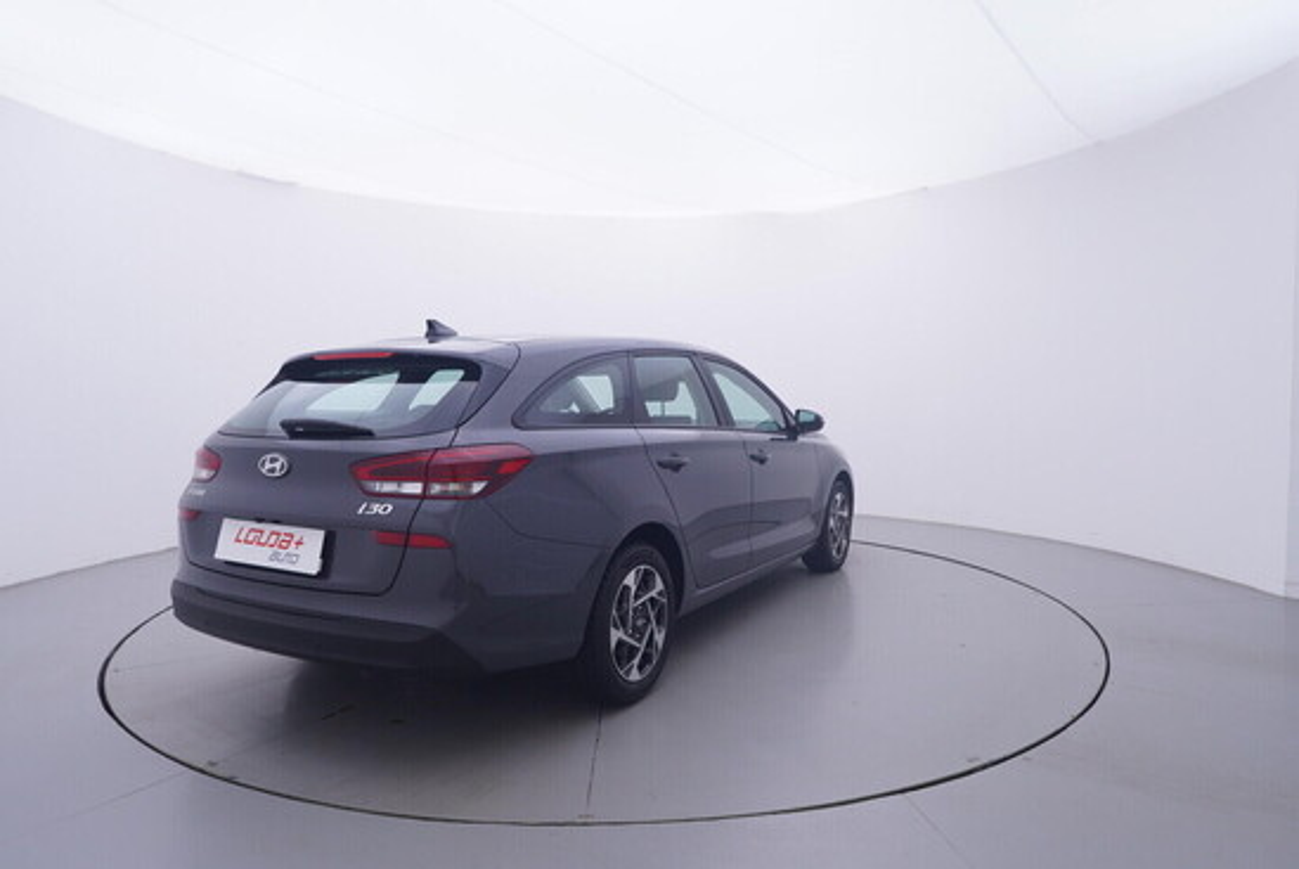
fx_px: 812
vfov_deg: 56.2
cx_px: 650
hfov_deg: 77.3
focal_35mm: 22
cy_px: 434
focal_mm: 15
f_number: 5
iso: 200
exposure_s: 1/80
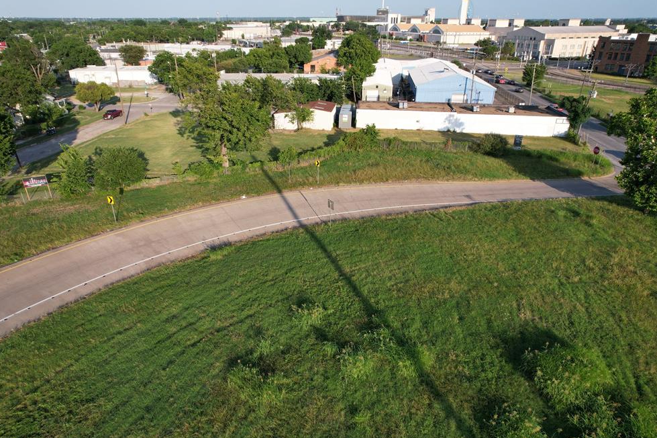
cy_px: 223
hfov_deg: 76.1
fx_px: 420
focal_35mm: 23
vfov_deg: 55.1
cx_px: 317
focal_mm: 8.38
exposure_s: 1/1250
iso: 130
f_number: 2.8
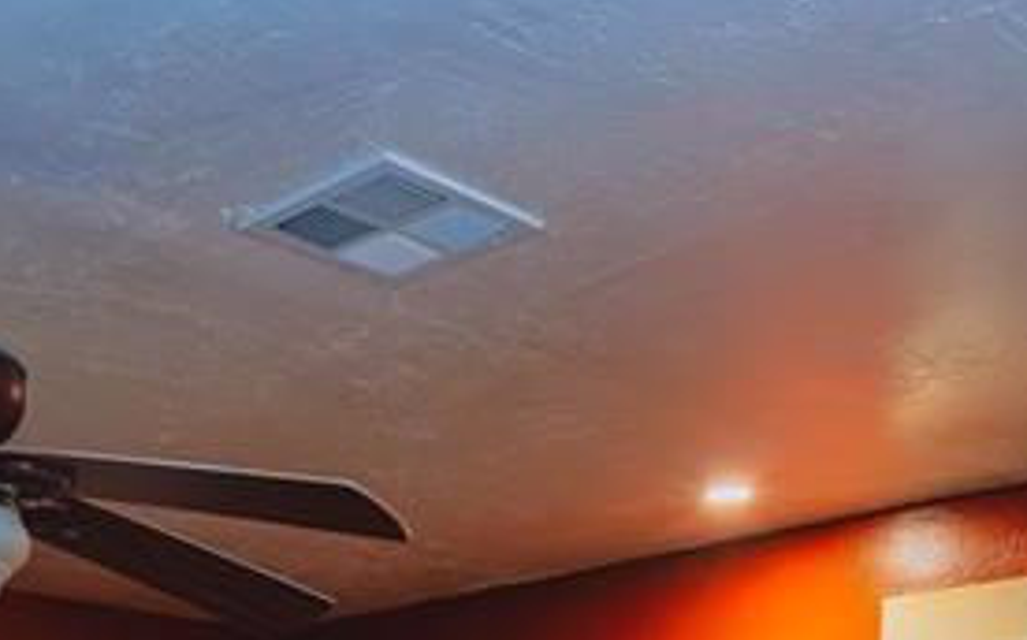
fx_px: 1482
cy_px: 1232
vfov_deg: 18.0
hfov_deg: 38.2
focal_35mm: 53
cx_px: 458
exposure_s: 1/60
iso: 1600
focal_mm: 14
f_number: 4
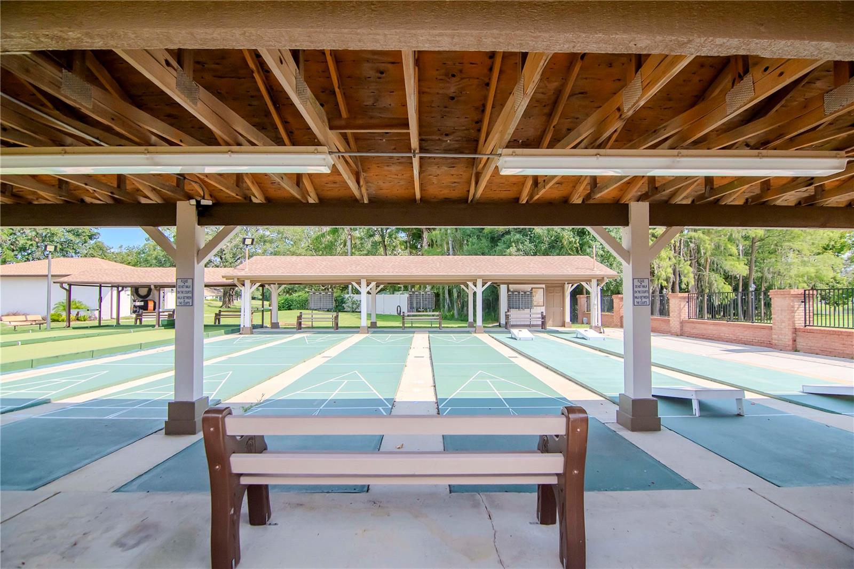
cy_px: 284
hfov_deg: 95.0
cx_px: 427
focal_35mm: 16
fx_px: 391
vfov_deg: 72.0
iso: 640
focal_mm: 11
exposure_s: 1/2000
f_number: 5
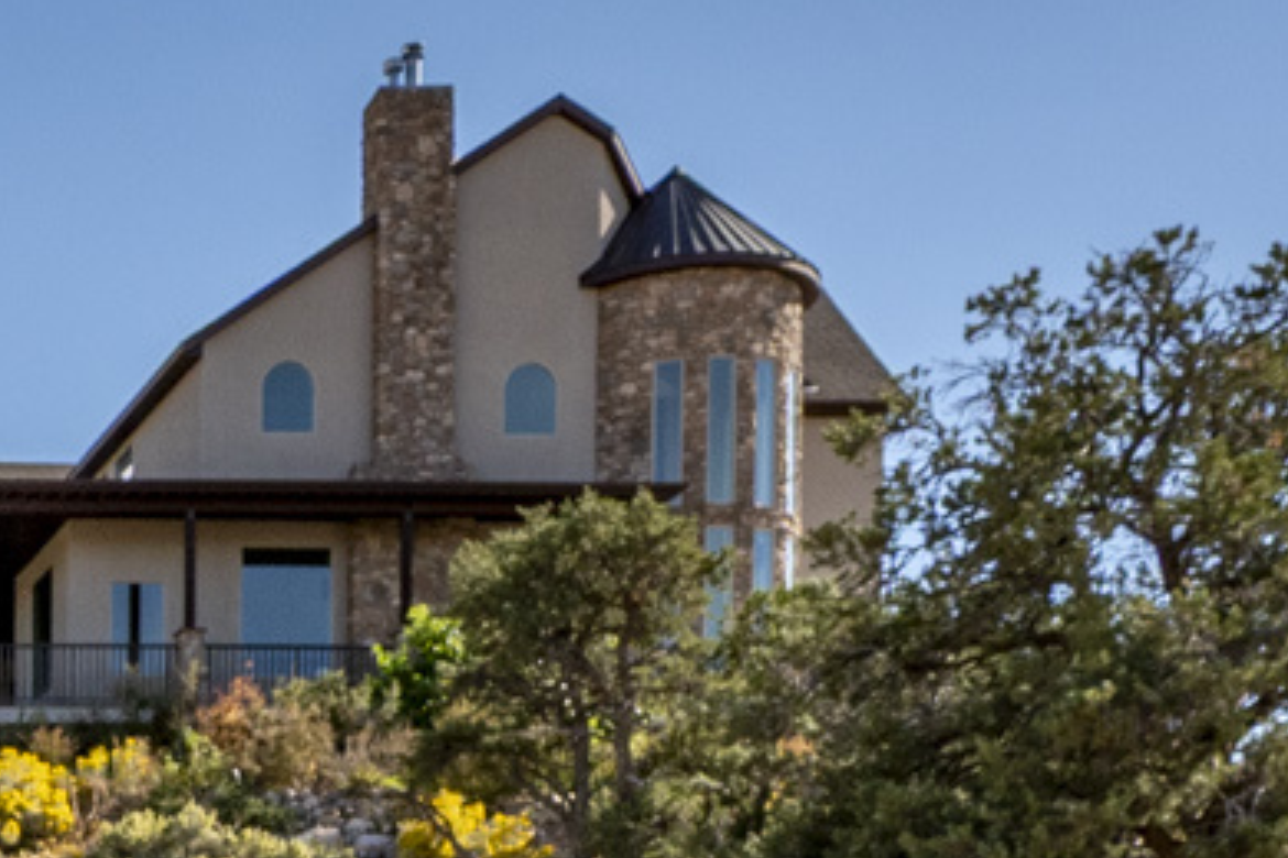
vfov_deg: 14.9
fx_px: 2934
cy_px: 1449
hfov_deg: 20.8
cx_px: -677
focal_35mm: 82
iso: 320
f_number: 10
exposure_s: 1/640
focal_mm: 16
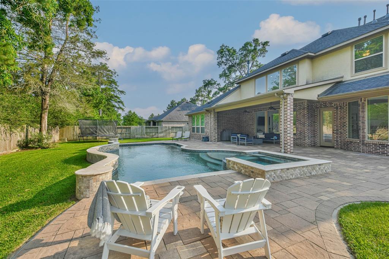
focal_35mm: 15
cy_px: 130
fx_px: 162
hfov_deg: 100.4
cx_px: 194
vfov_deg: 77.3
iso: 400
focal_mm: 10
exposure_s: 1/800
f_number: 8
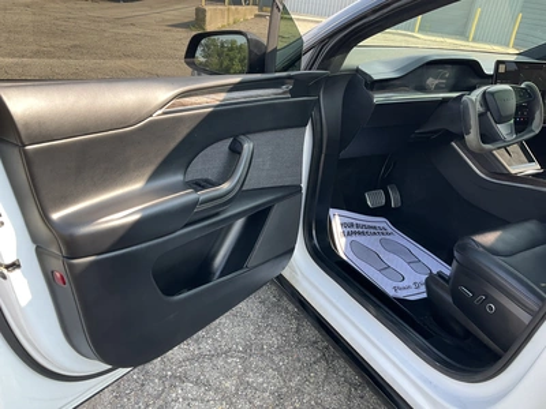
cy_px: 204
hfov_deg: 61.7
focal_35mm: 29
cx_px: 273
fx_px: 457
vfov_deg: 48.2
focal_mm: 3
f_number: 1.8
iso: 20
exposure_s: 1/122
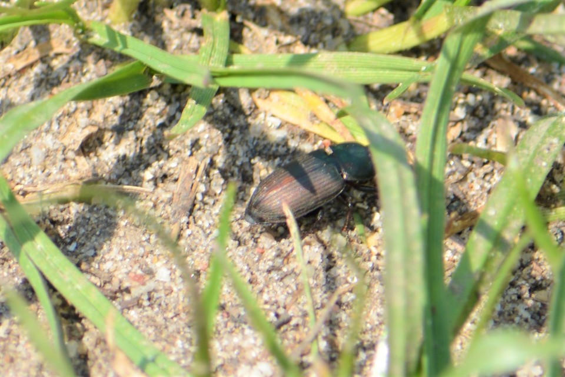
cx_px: 282
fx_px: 7062
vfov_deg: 3.1
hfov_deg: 4.6
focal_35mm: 450
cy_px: 188
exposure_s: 1/160
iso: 100
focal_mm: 300
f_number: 8
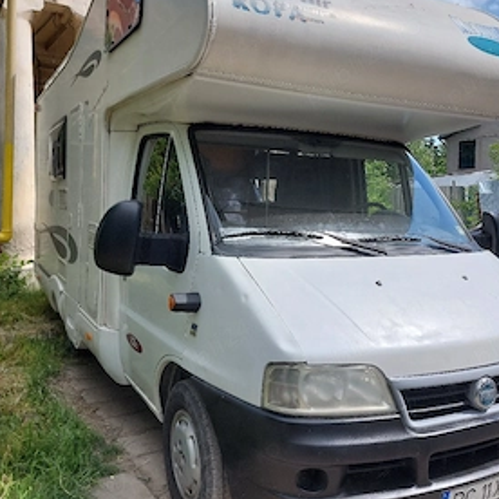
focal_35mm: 32
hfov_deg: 51.1
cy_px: 224
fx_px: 522
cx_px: 259
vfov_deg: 51.0
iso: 25
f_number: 1.8
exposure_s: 1/1250
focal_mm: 5.23
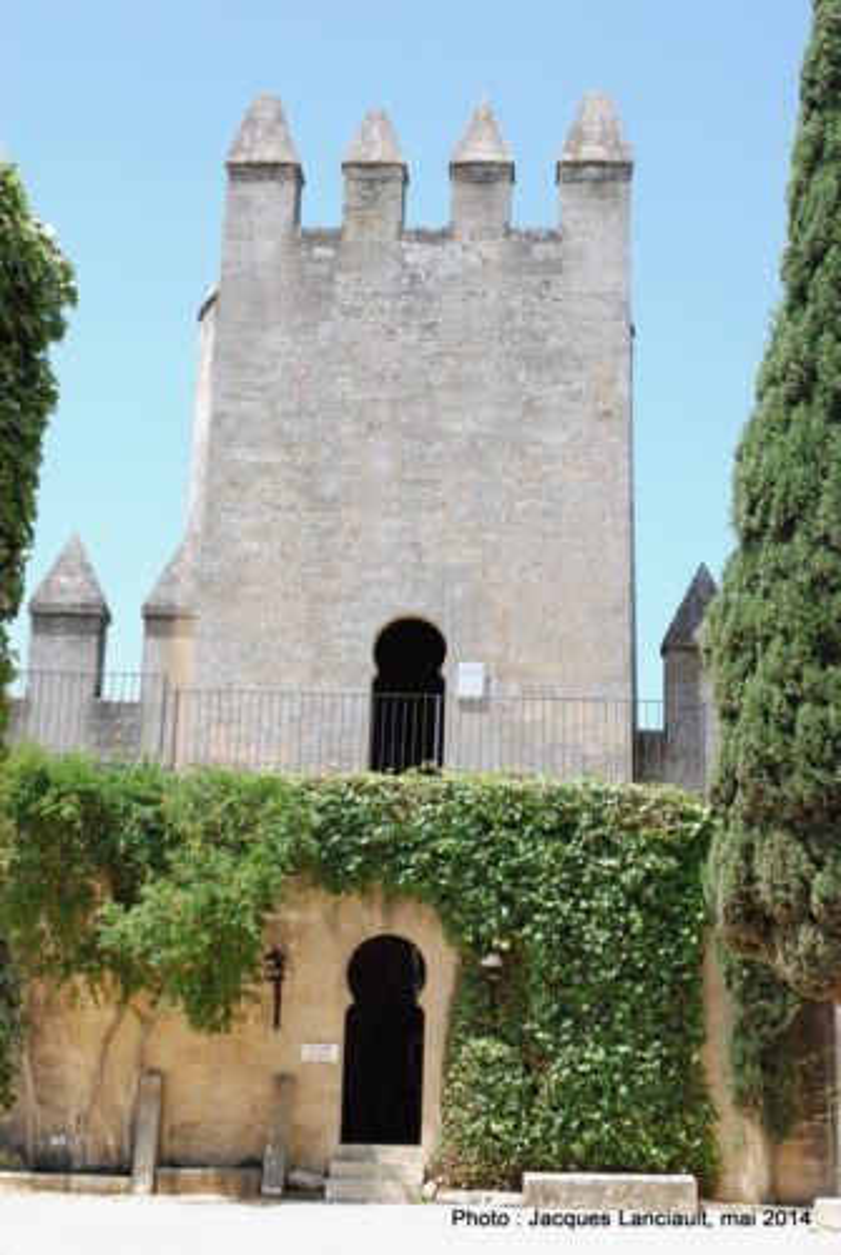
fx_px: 1990
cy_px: 628
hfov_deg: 23.9
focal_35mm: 57
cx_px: 420
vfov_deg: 35.0
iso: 1600
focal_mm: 38
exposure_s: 1/640
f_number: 13
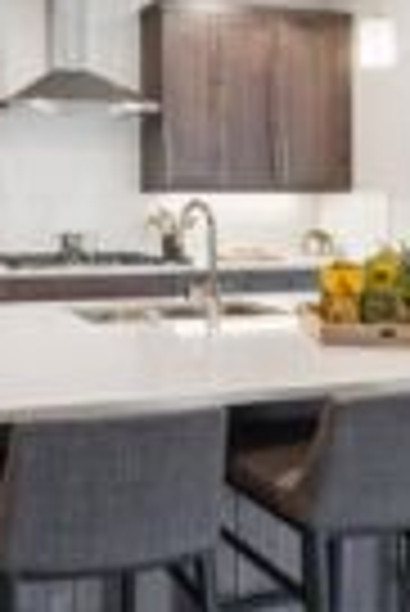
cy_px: 182
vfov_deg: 43.5
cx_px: 36
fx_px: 750
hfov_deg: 29.3
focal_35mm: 44
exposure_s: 1/5
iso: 250
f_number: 9
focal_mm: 10
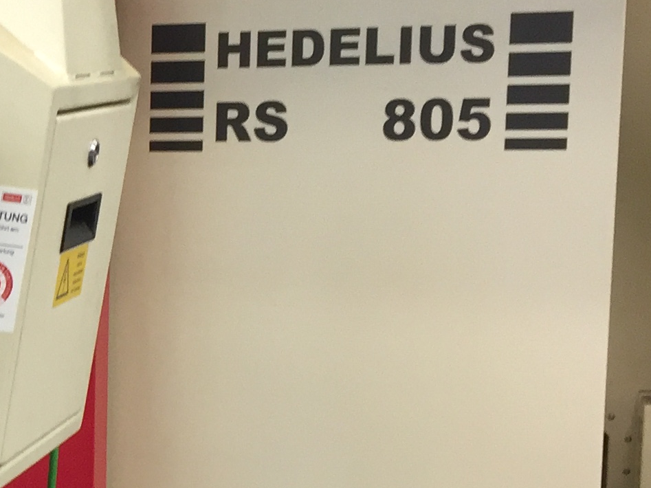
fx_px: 1880
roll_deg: -0.2
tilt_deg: -7.0
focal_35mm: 100
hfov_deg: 17.8
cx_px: -297
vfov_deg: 14.7
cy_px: 354
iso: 125
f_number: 2.2
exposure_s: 1/33
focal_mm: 4.15
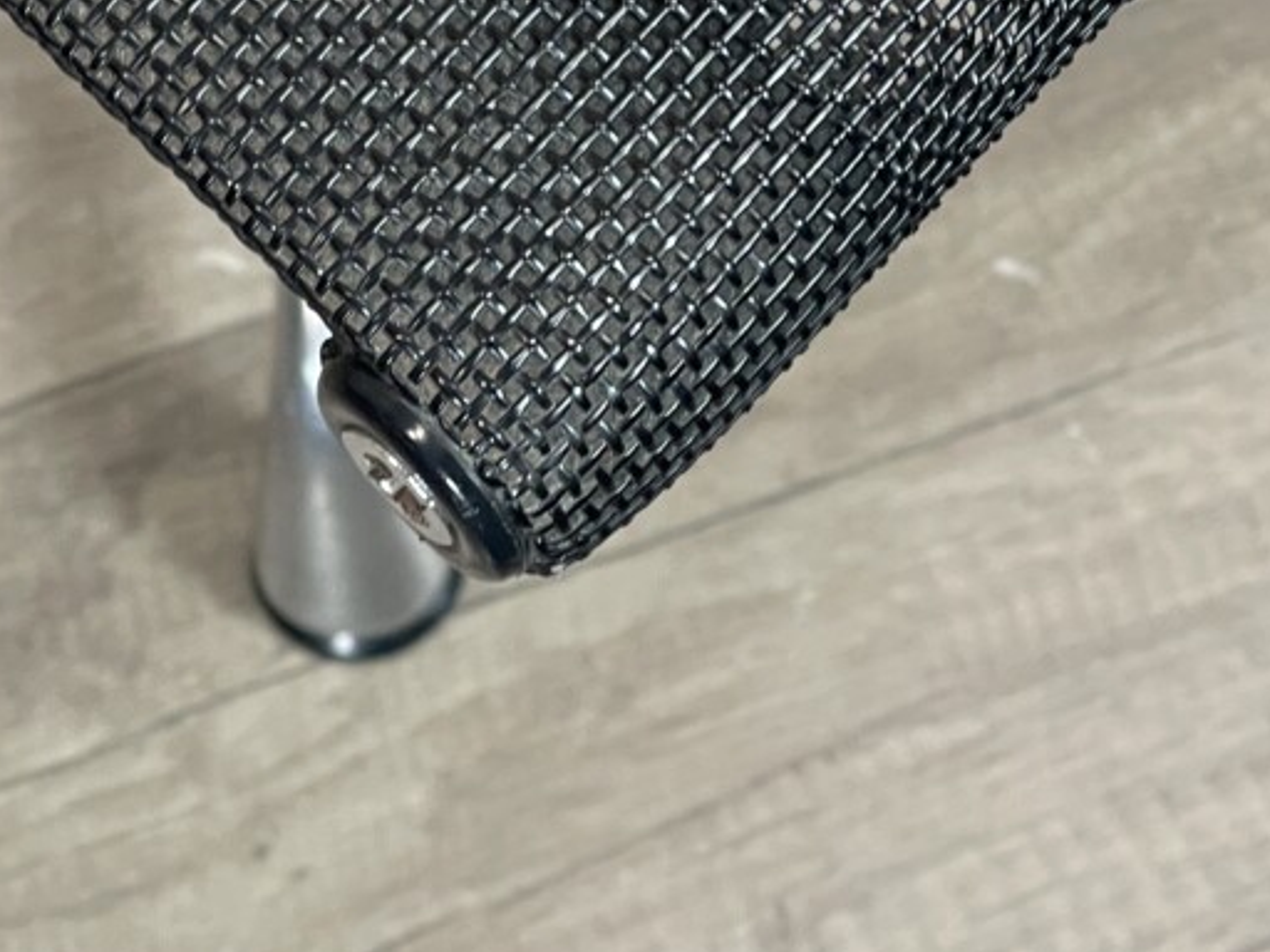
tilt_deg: -77.3
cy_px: 198
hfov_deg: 13.2
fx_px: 5503
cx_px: 789
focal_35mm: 150
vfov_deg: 9.9
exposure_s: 1/50
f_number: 2.2
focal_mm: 7.5
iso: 160
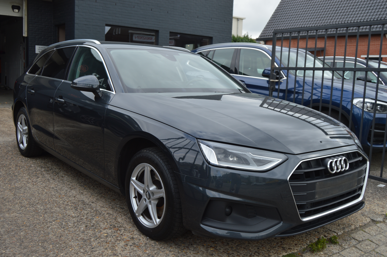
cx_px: 194
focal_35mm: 34
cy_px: 128
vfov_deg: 38.3
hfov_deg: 55.1
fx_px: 371
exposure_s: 1/125
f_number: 5.6
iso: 100
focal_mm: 23
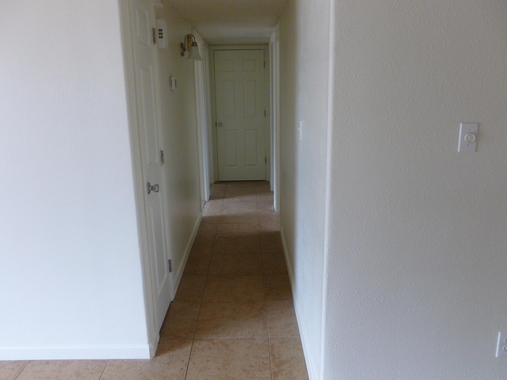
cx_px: 254
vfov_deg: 49.7
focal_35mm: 28
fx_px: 410
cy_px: 190
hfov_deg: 63.4
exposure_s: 1/60
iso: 320
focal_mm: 5
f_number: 3.3
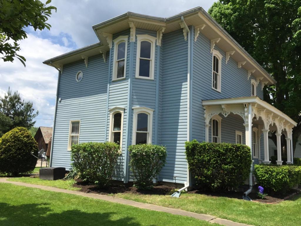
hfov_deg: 61.7
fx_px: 252
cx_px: 150
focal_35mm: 29
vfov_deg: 48.2
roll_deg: -3.2
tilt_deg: +9.2
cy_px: 113
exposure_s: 1/2083
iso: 32
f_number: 2.2
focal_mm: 4.15
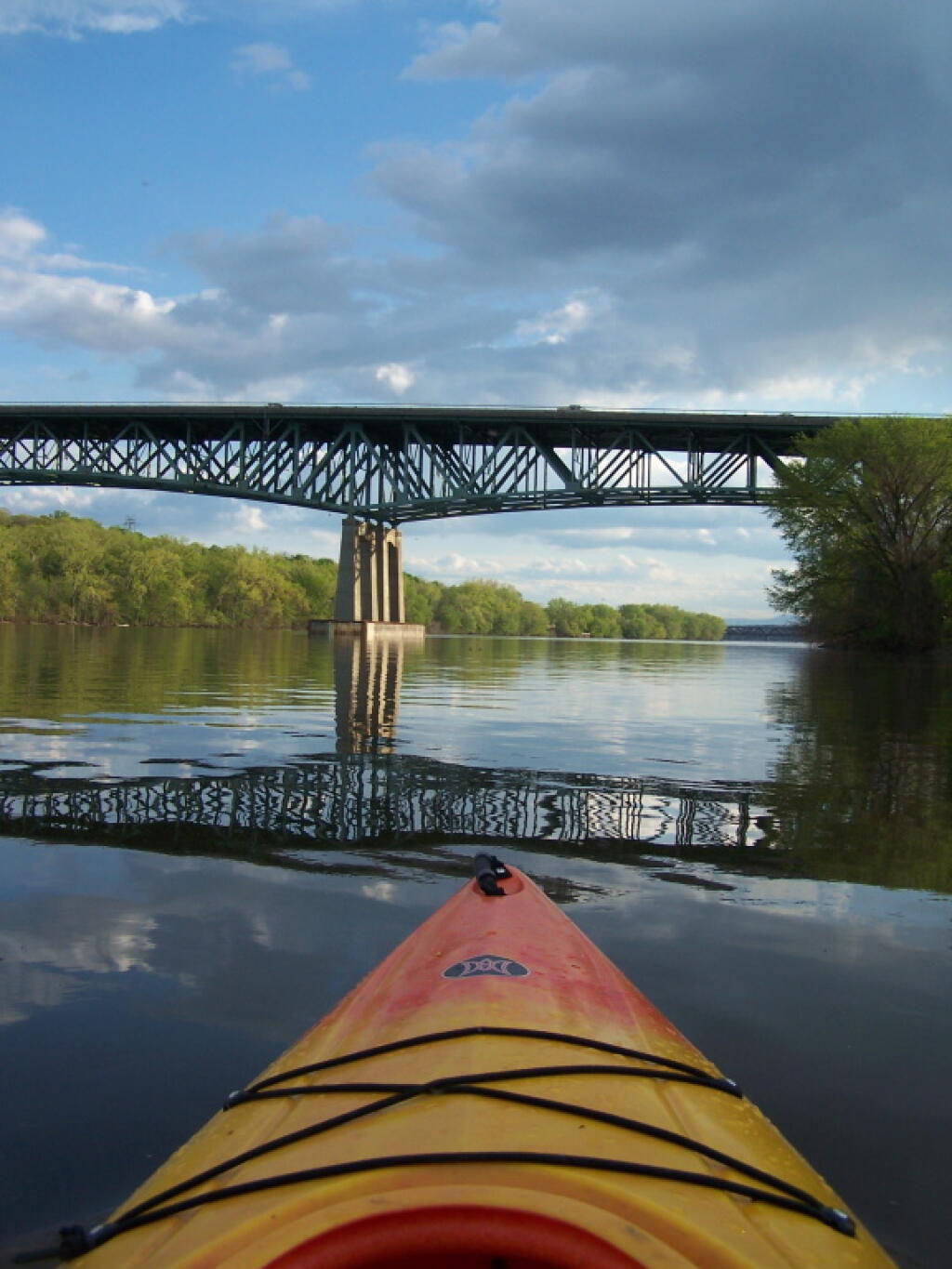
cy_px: 634
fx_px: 1393
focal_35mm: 38
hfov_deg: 37.7
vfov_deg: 49.0
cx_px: 476
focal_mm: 6.3
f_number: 2.8
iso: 80
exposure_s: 1/800
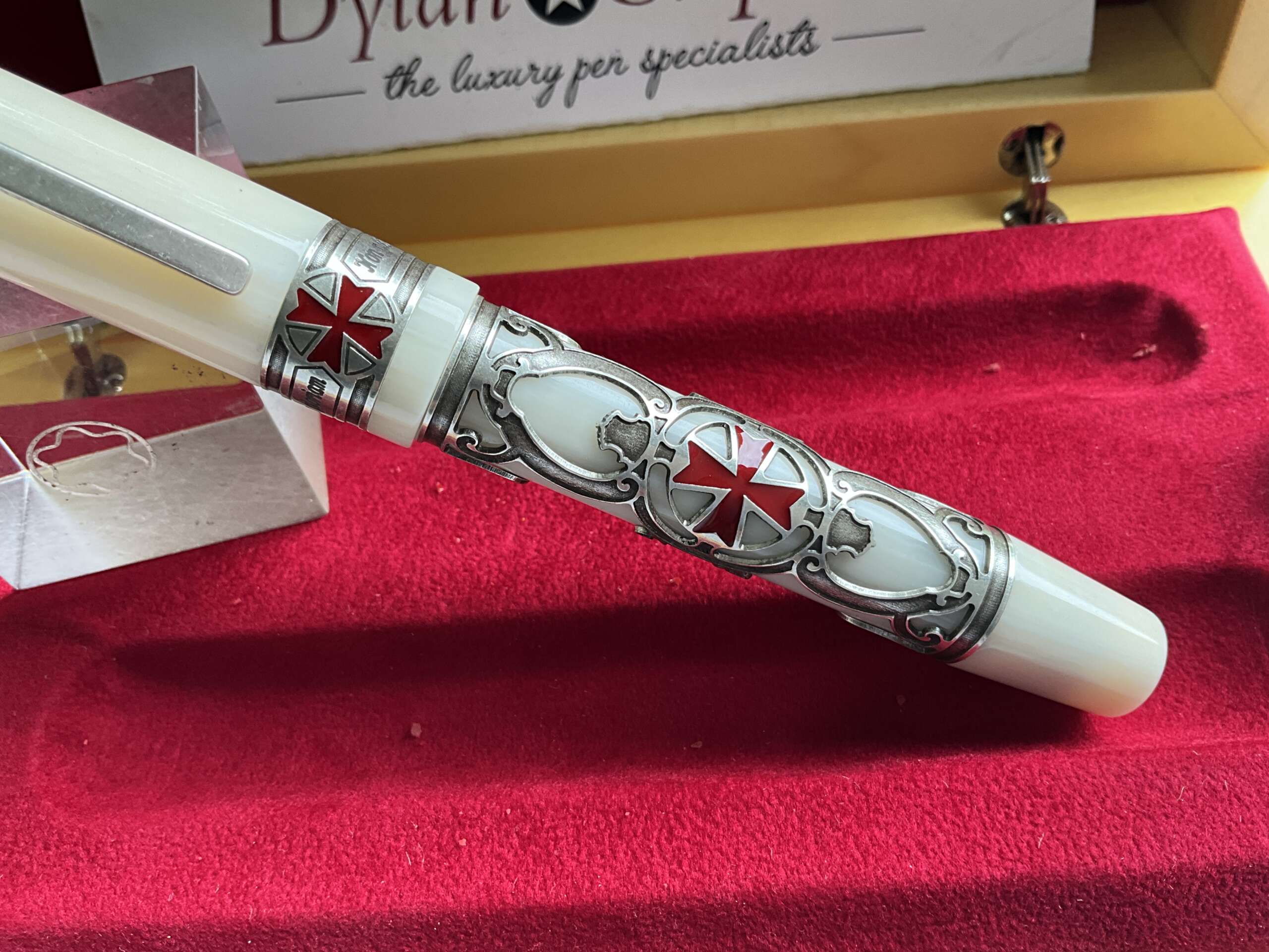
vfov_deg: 48.2
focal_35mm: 29
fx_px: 1063
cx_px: 634
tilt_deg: -55.4
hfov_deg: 61.7
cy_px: 476
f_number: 1.8
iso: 64
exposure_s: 1/122
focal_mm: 3
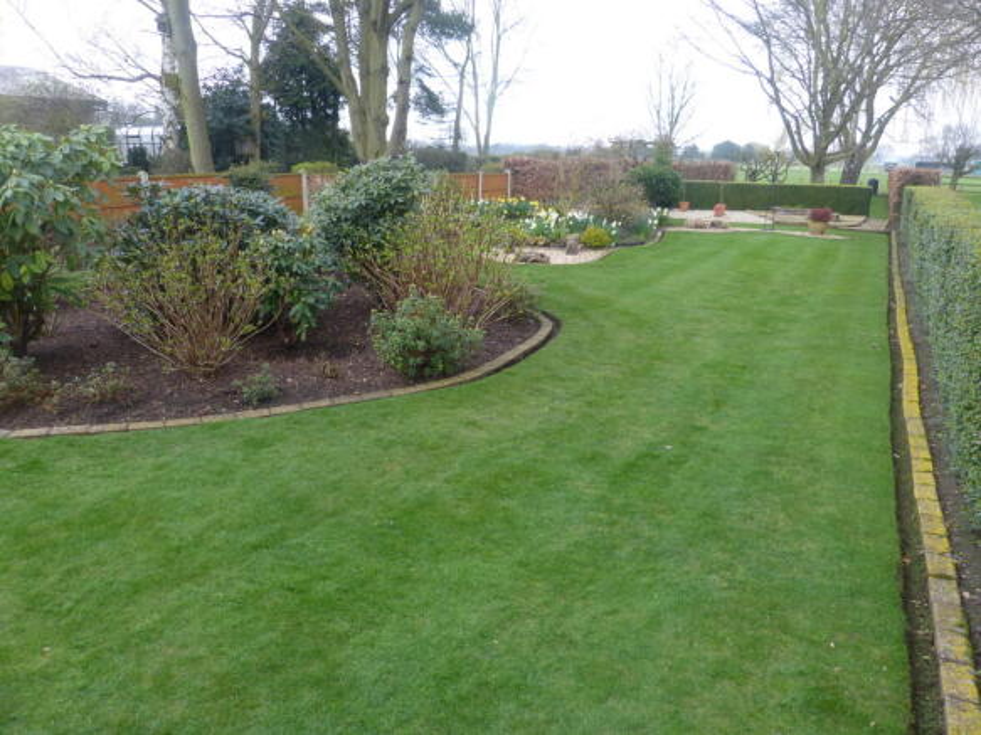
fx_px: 737
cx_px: 490
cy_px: 368
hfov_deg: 67.3
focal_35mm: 26
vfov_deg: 53.0
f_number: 2.8
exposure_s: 1/60
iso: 125
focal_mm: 4.5
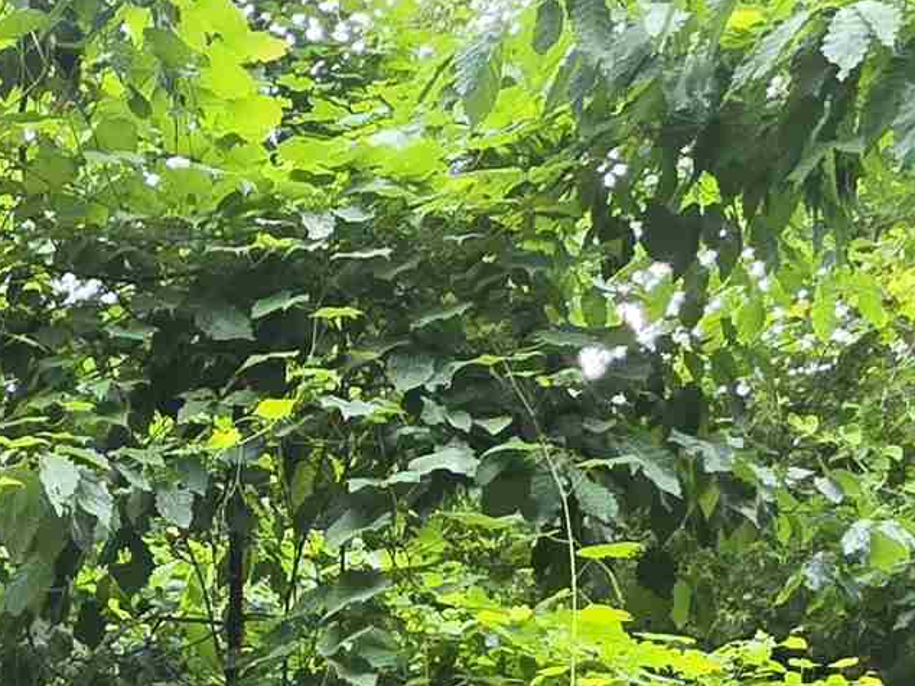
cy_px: 1557
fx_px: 1665
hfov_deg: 26.2
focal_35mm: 63
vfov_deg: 15.5
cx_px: -273
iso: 160
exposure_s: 1/120
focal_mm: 2.2
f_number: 1.9
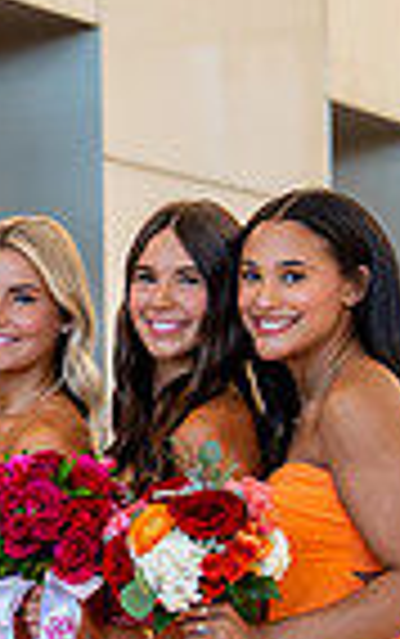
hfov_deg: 4.5
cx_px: -562
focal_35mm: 283
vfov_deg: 7.4
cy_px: 747
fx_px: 4926
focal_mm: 50
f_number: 1.8
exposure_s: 1/400
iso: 800
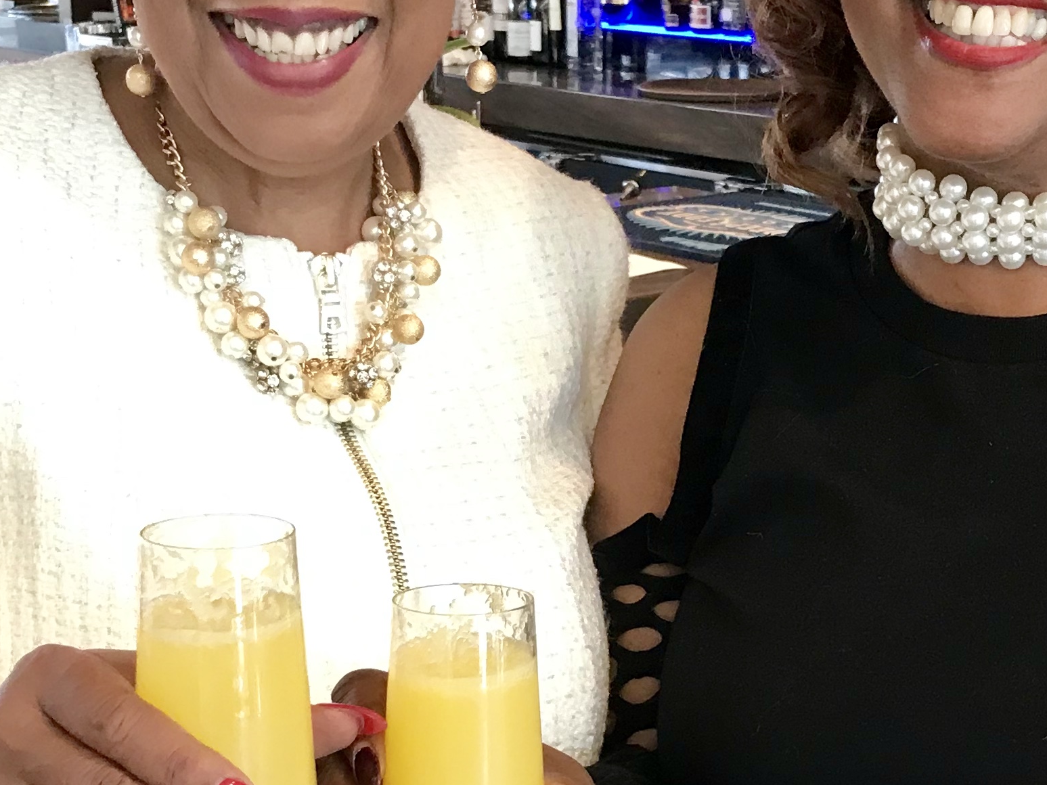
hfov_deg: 26.6
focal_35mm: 73
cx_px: 620
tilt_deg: -16.4
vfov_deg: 20.1
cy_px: 541
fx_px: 2208
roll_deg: +0.1
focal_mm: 3.99
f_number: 1.8
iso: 40
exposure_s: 1/15
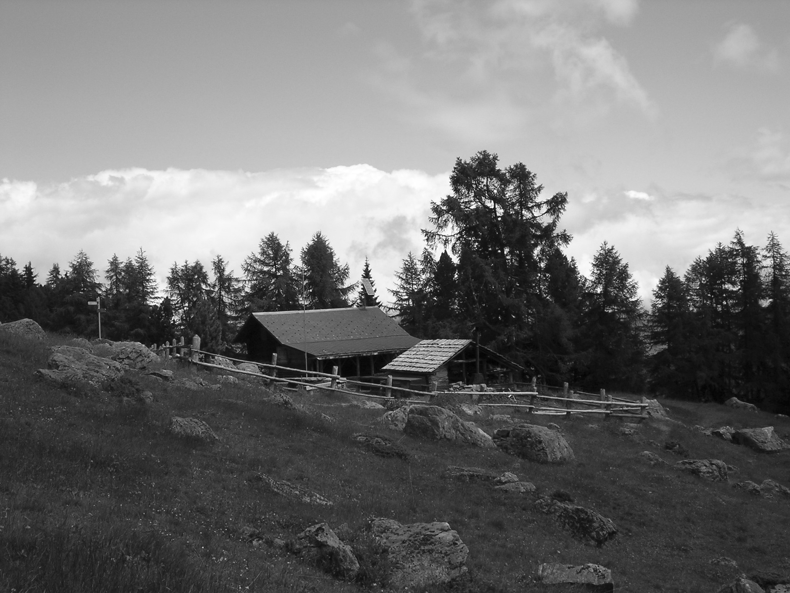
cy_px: 296
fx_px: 867
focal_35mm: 38
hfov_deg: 49.0
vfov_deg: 37.7
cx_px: 395
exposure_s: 1/400
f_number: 5.6
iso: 100
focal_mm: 5.8
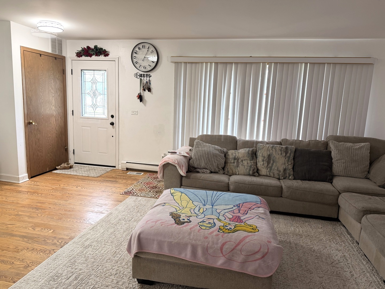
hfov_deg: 71.6
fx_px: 267
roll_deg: -2.3
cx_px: 192
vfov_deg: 56.8
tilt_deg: -8.4
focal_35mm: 24
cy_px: 144
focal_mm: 6.76
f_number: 1.78
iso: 125
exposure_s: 1/60
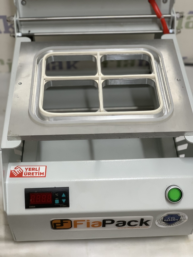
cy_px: 128
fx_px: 387
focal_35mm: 52
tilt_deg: -49.7
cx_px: 96
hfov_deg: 28.0
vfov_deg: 36.8
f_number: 2.4
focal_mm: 6
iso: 125
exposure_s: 1/73
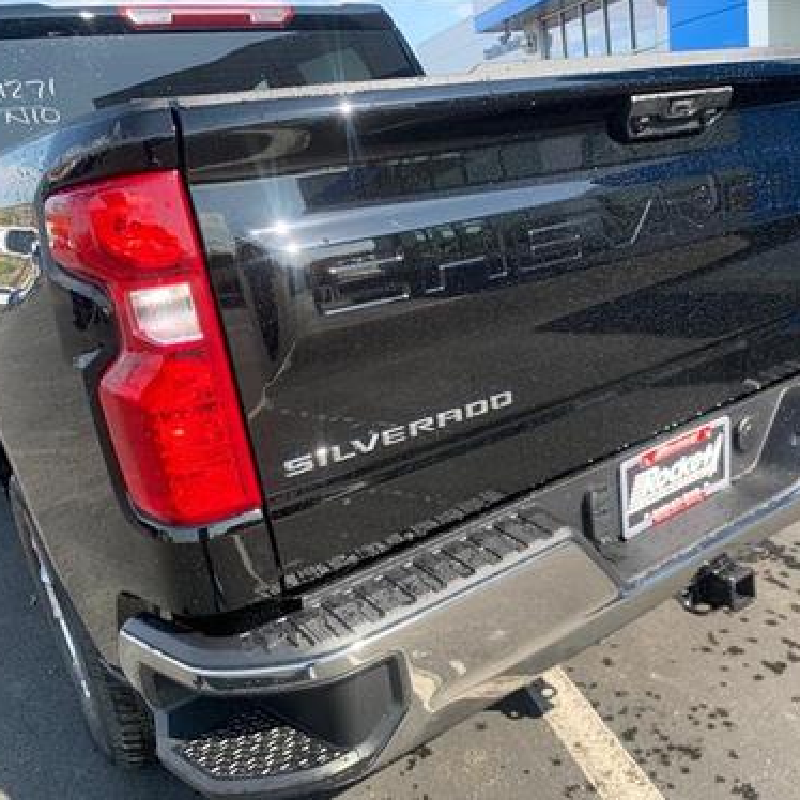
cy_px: 400
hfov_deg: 51.9
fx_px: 811
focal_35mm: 31
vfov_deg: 52.5
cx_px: 509
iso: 25
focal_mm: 4.25
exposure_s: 1/428
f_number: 1.8
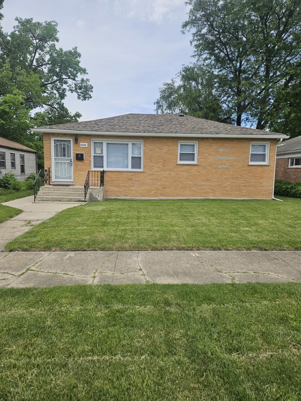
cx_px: 150
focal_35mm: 23
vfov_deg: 73.9
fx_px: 267
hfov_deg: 58.9
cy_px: 200
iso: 25
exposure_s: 1/1983
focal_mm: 5.4
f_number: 1.8
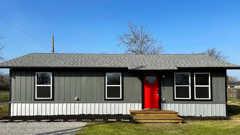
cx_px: 122
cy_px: 75
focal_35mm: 31
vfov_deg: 37.7
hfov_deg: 62.6
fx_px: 197
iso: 80
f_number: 1.78
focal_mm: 6.86
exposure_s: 1/5263
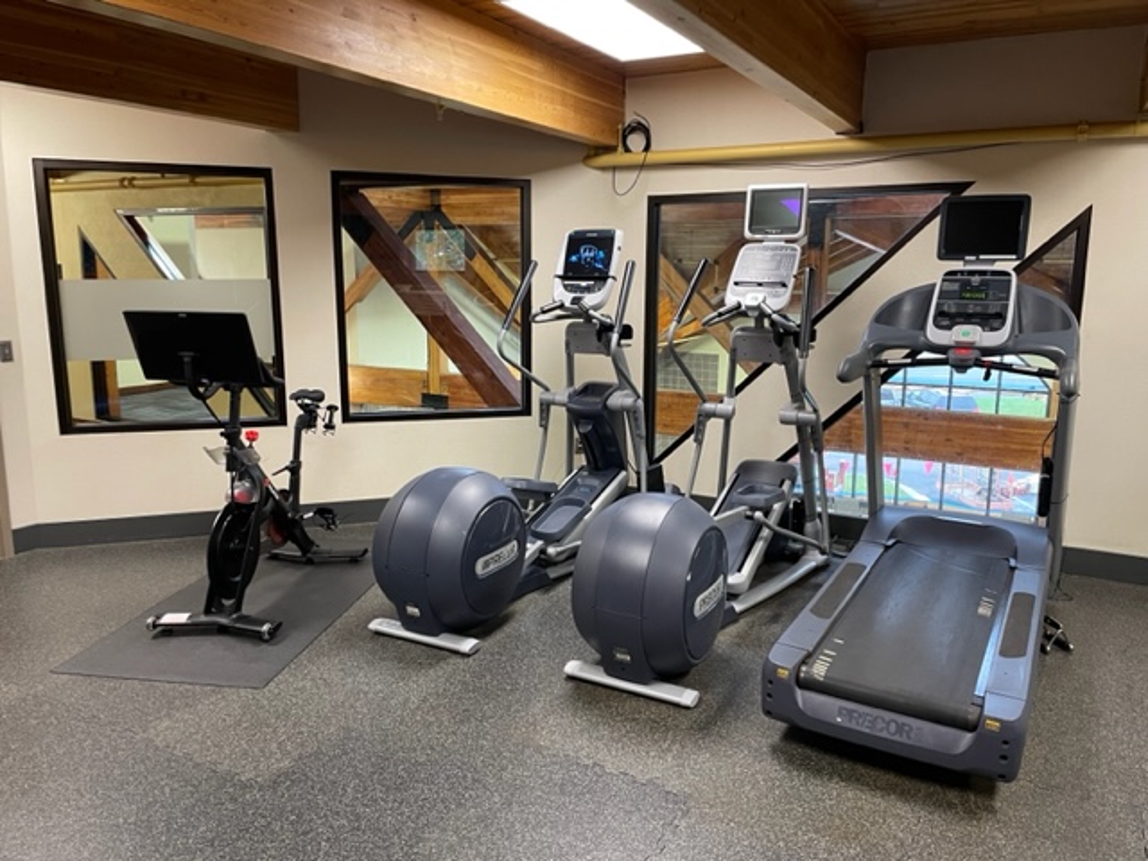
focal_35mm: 26
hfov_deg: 67.3
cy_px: 430
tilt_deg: -10.6
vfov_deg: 53.1
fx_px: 862
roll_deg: -0.4
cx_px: 574
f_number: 1.6
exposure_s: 1/60
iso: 200
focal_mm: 4.2
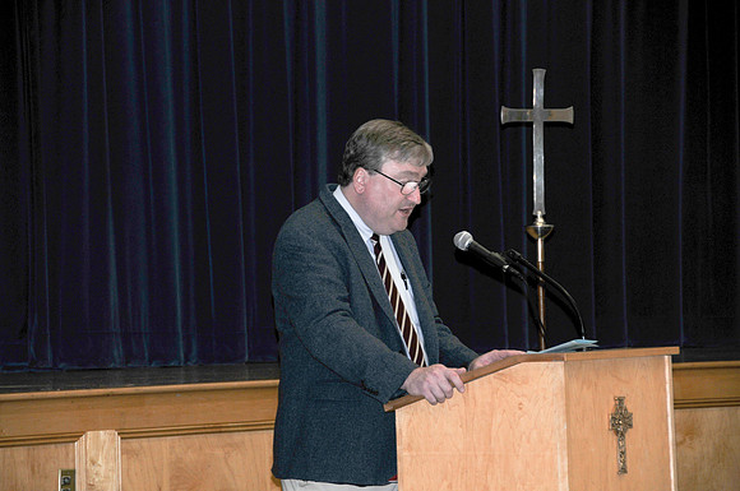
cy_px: 246
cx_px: 370
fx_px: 3448
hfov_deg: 12.2
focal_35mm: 168
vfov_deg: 8.1
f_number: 5.3
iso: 200
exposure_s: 1/60
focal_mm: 112
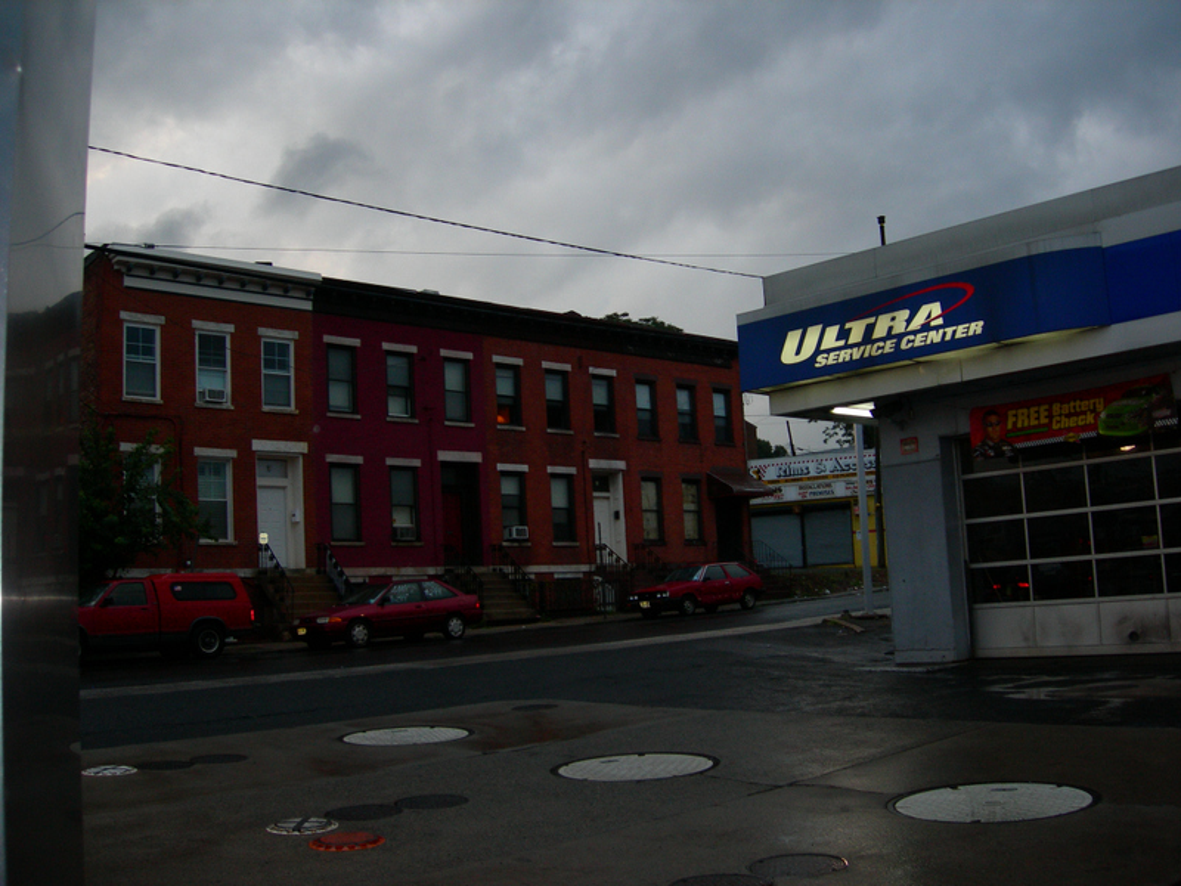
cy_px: 443
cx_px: 590
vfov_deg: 37.7
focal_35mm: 38
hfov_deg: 49.0
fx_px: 1296
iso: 99
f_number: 2.8
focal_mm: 7.8
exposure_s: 1/60.1
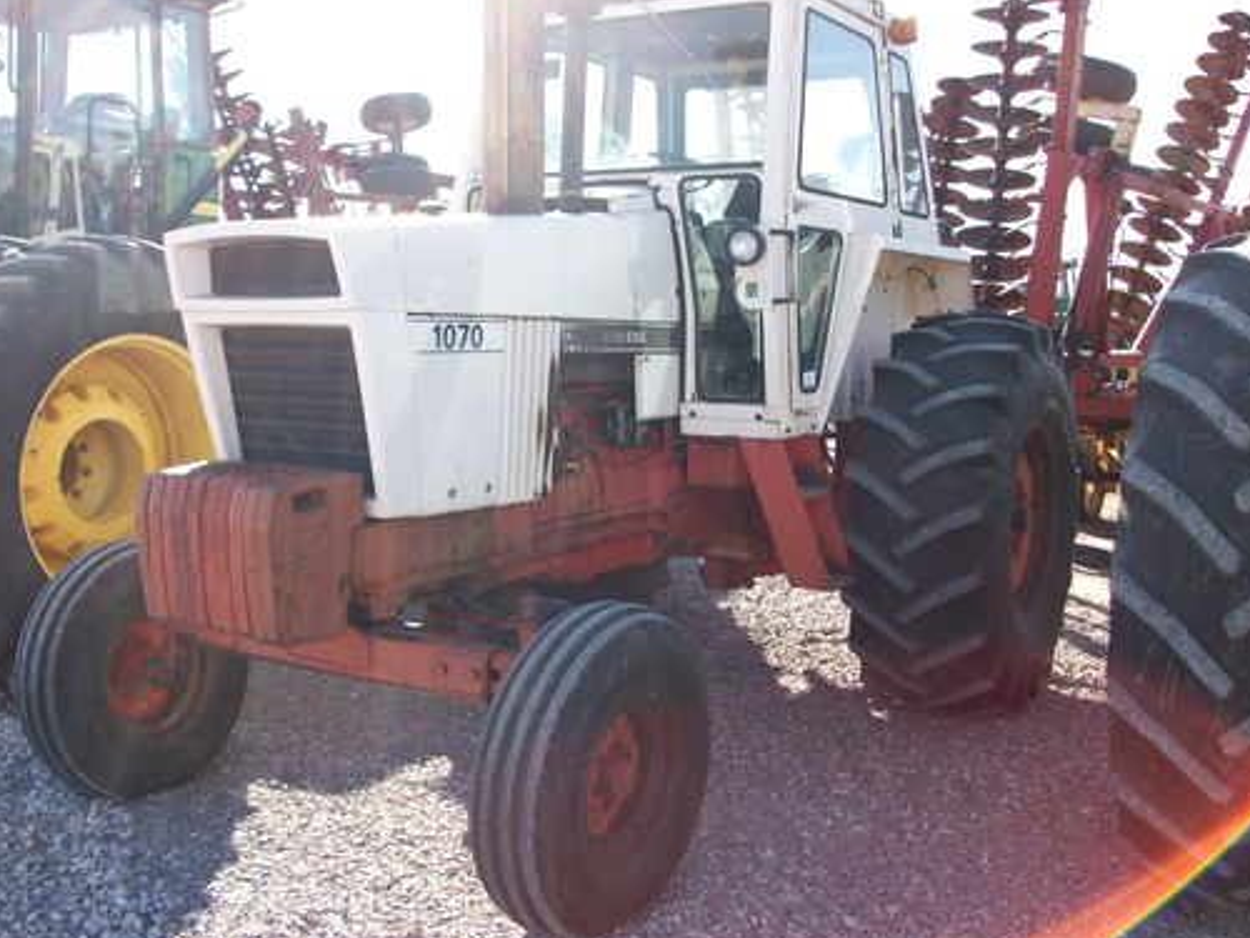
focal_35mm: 37
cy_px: 443
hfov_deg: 50.1
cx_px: 588
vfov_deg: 38.7
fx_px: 1336
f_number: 2.8
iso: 64
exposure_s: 1/288
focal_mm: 5.7
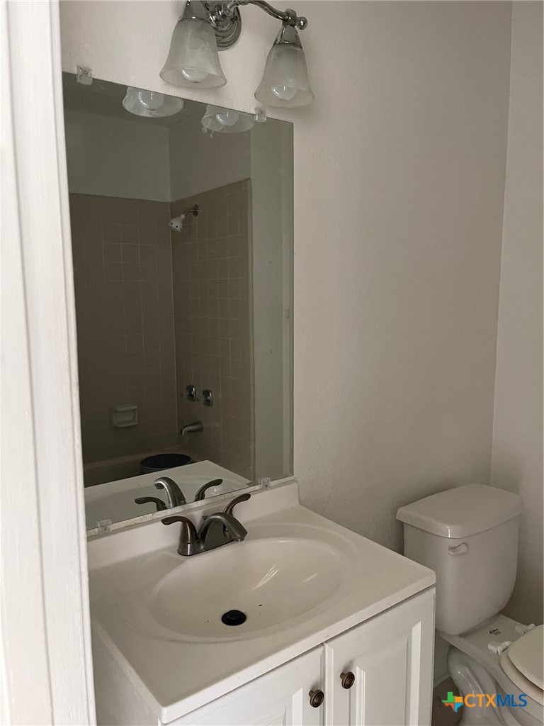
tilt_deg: -8.8
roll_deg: -0.6
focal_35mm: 26
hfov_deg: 53.1
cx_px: 272
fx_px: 545
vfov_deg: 67.3
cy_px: 363
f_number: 1.6
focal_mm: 5.1
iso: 500
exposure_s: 1/40
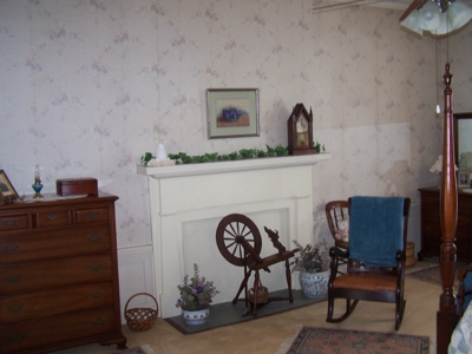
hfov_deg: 49.0
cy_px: 177
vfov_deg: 37.7
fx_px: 518
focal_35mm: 38
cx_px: 236
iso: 140
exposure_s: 1/60
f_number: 2.8
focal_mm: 6.3
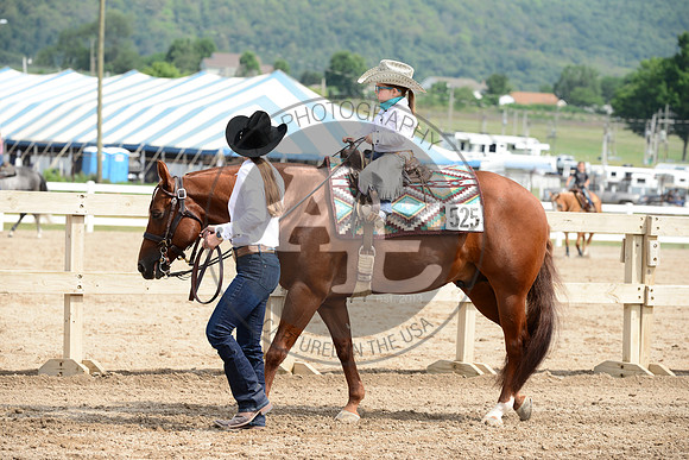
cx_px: 344
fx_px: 2776
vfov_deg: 9.5
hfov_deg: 14.2
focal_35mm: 145
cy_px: 230
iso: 320
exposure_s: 1/800
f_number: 5.6
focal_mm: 145
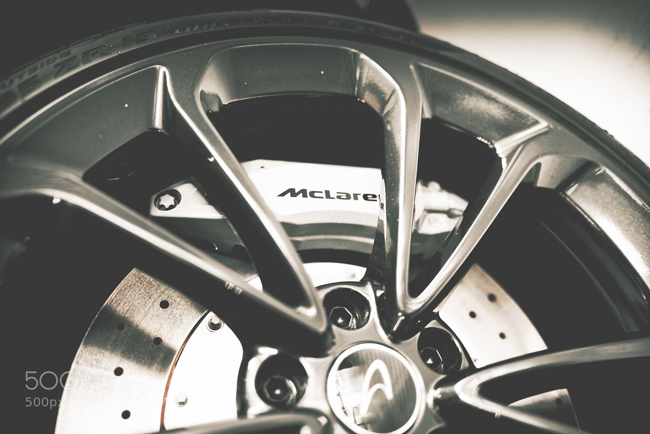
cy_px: 217
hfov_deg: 54.4
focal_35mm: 35
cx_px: 325
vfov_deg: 37.9
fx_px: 632
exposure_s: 1/40
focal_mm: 35
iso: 100
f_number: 1.4
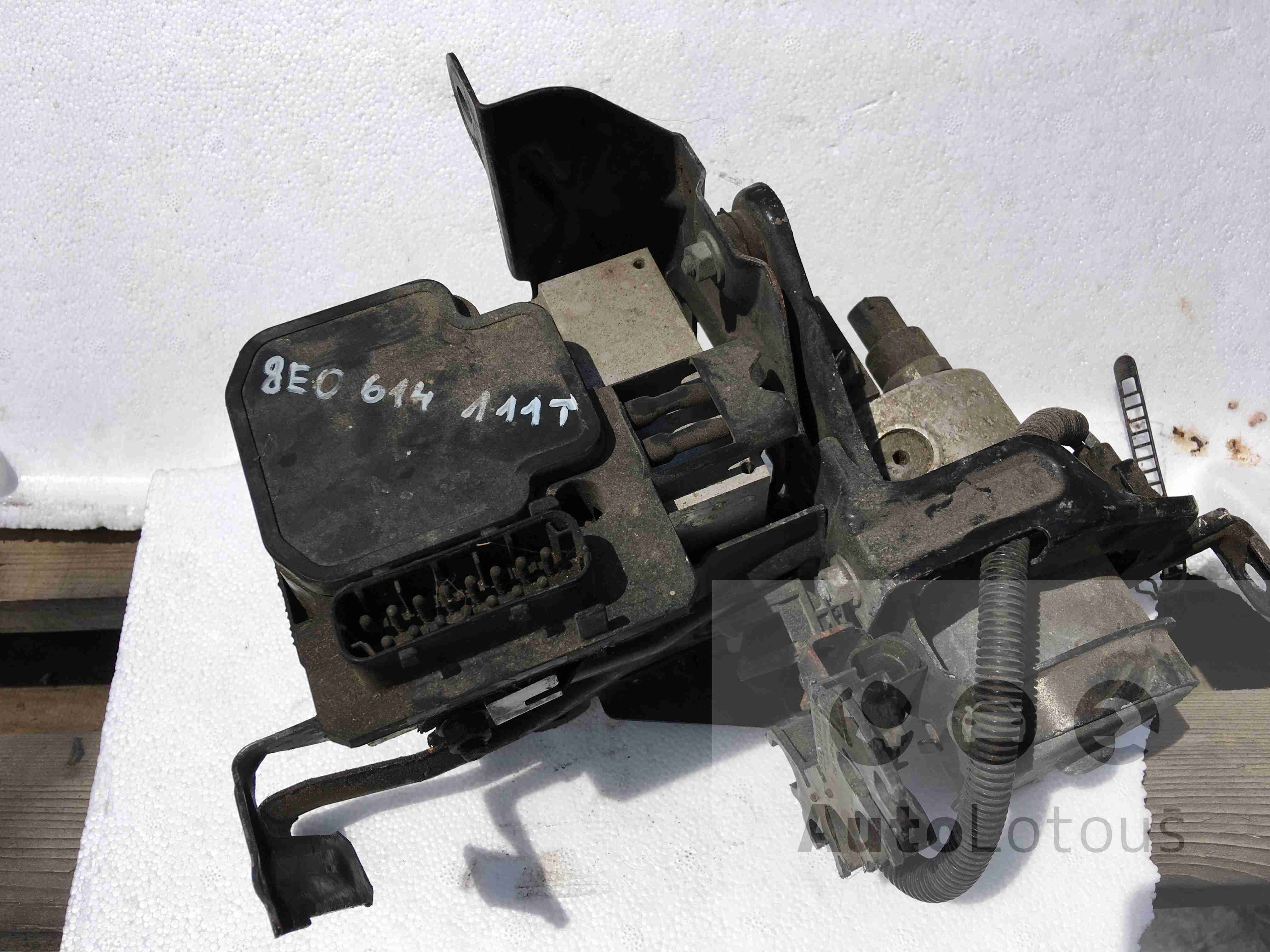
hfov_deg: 61.7
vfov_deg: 48.2
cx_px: 635
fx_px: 1064
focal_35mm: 29
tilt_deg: -47.6
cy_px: 476
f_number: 2.2
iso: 25
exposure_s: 1/4274
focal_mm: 4.15
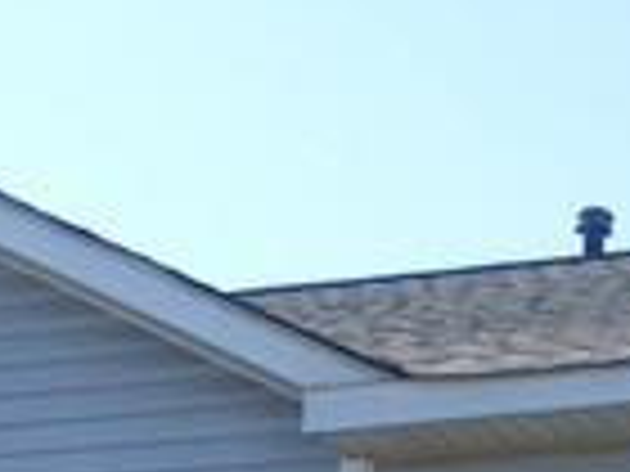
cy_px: 1101
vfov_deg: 7.6
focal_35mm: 183
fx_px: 3331
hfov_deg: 10.5
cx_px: 842
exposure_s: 1/500
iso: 100
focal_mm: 4.5
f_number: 3
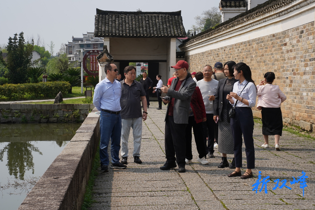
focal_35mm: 74
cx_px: 158
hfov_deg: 27.3
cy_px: 105
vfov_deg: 18.4
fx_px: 647
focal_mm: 74
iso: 250
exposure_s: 1/200
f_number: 18
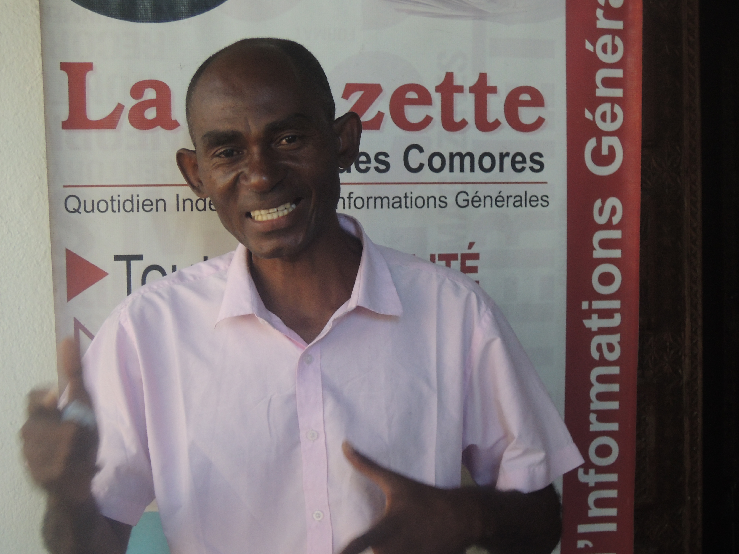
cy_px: 306
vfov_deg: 25.2
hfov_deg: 33.2
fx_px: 1238
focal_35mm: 58
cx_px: 343
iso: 360
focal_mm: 9
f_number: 3.7
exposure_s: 1/60
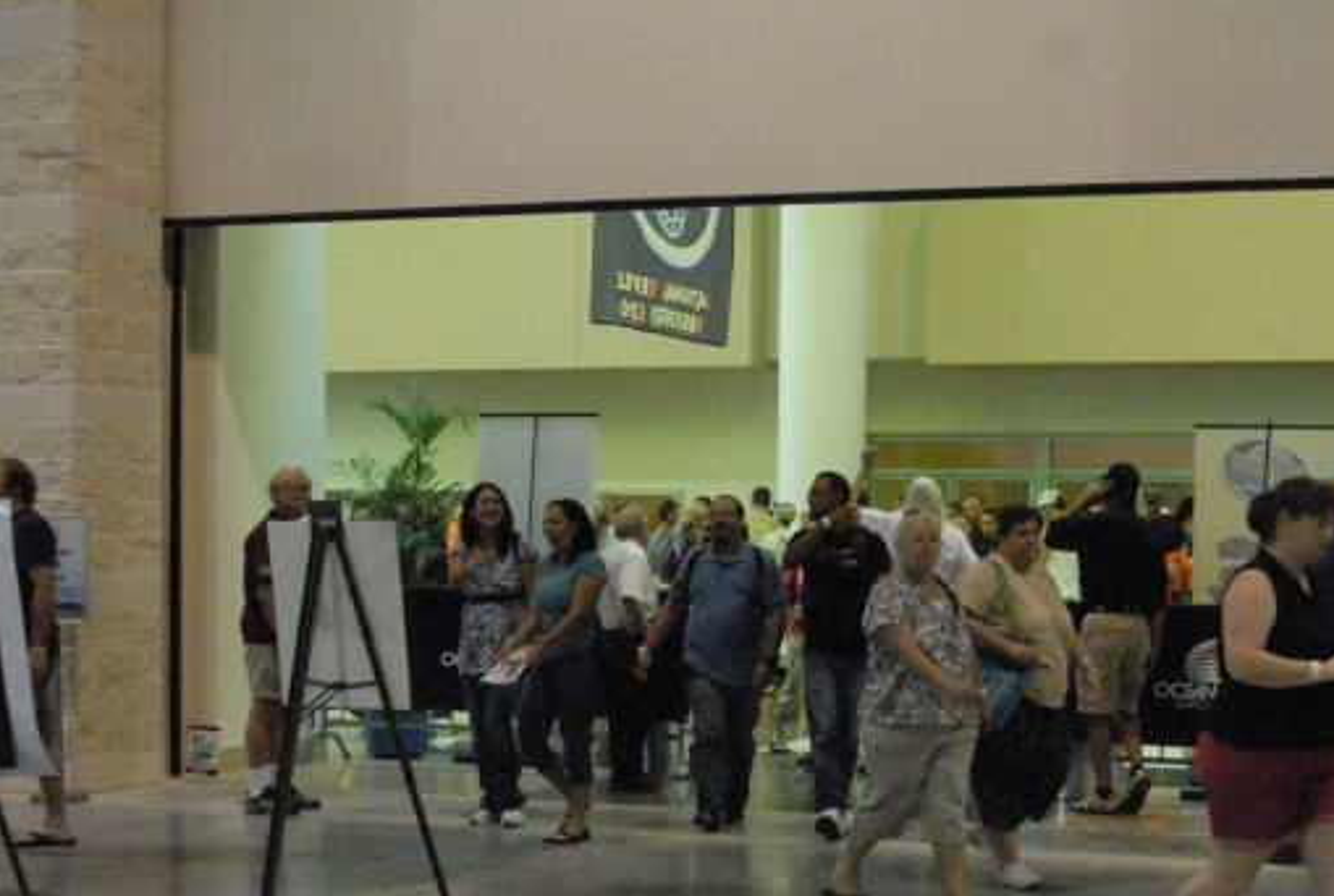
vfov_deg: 20.6
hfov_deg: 30.1
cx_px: 941
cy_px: 638
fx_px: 2451
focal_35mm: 66
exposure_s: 1/180
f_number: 6.3
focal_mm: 28
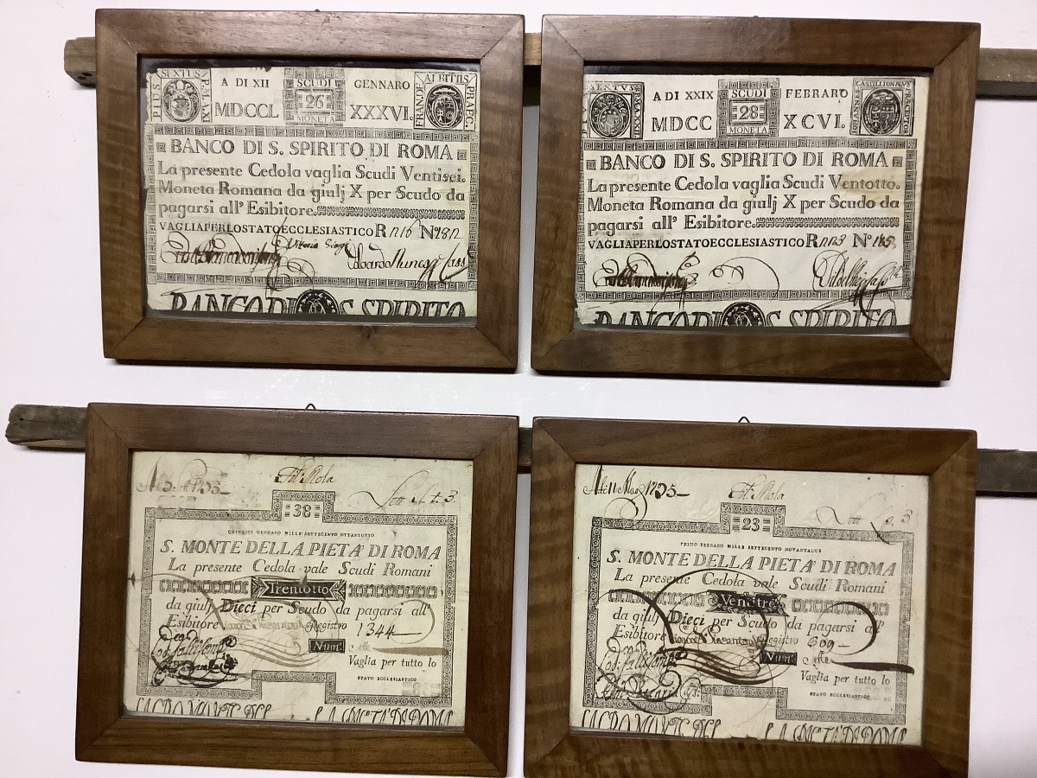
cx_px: 518
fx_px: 929
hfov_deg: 58.4
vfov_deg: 45.4
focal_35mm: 31
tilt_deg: -83.2
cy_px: 389
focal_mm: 3.3
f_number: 2.4
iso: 250
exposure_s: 1/50
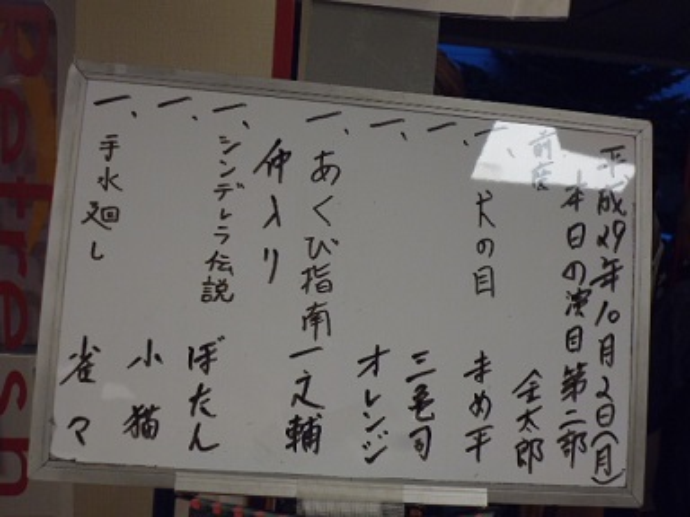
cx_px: 345
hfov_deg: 45.8
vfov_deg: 35.1
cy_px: 258
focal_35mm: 41
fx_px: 817
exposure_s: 1/80
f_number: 3.6
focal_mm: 7.2
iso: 320
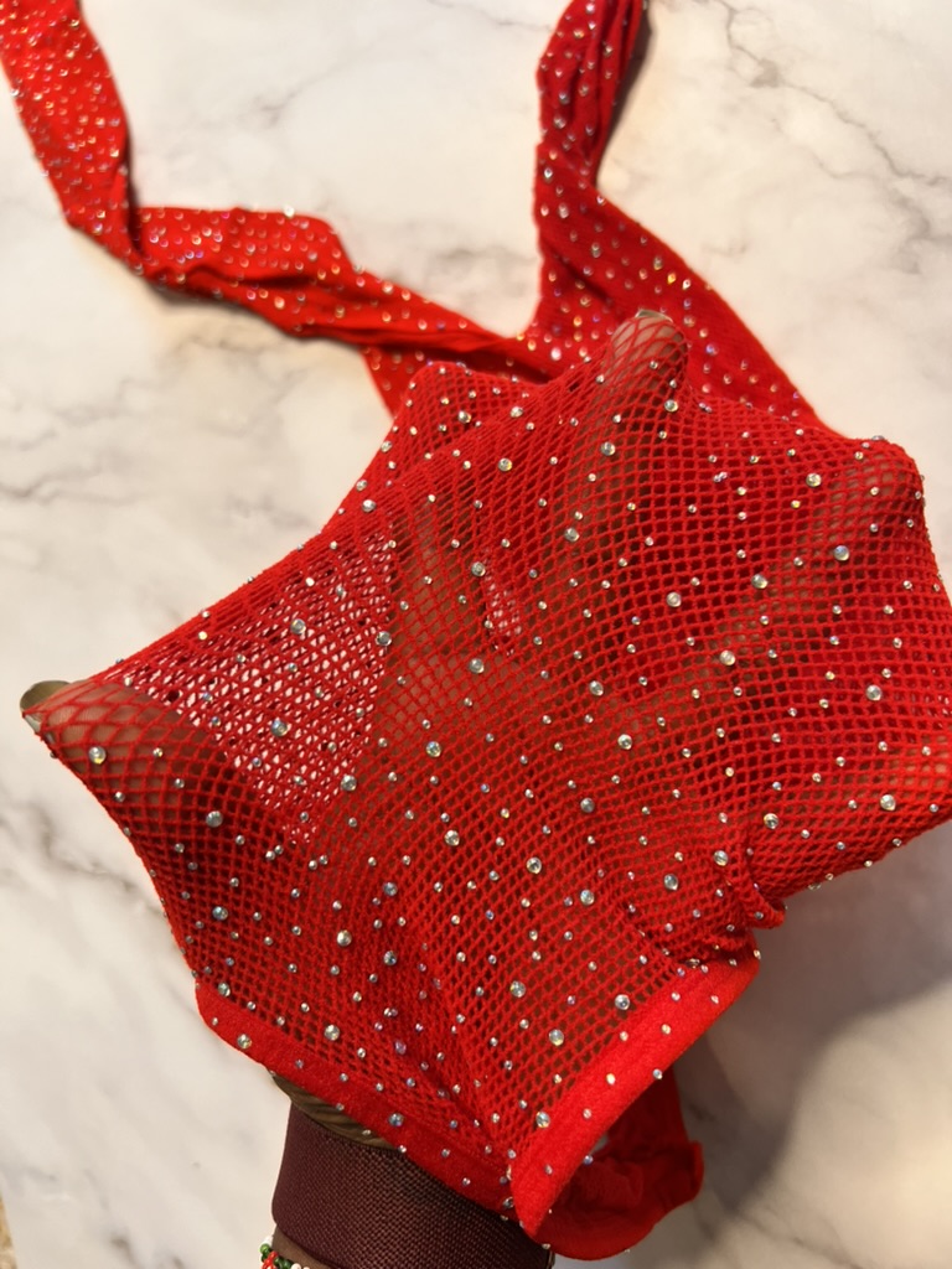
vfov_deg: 67.3
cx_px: 476
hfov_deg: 53.1
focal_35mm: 26
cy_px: 634
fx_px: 953
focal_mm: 5.7
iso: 125
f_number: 1.5
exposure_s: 1/100
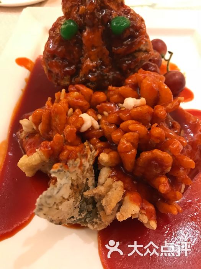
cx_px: 100
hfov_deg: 49.7
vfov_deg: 63.4
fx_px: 217
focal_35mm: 28
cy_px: 134
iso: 80
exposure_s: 1/17
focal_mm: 3.99
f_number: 1.8
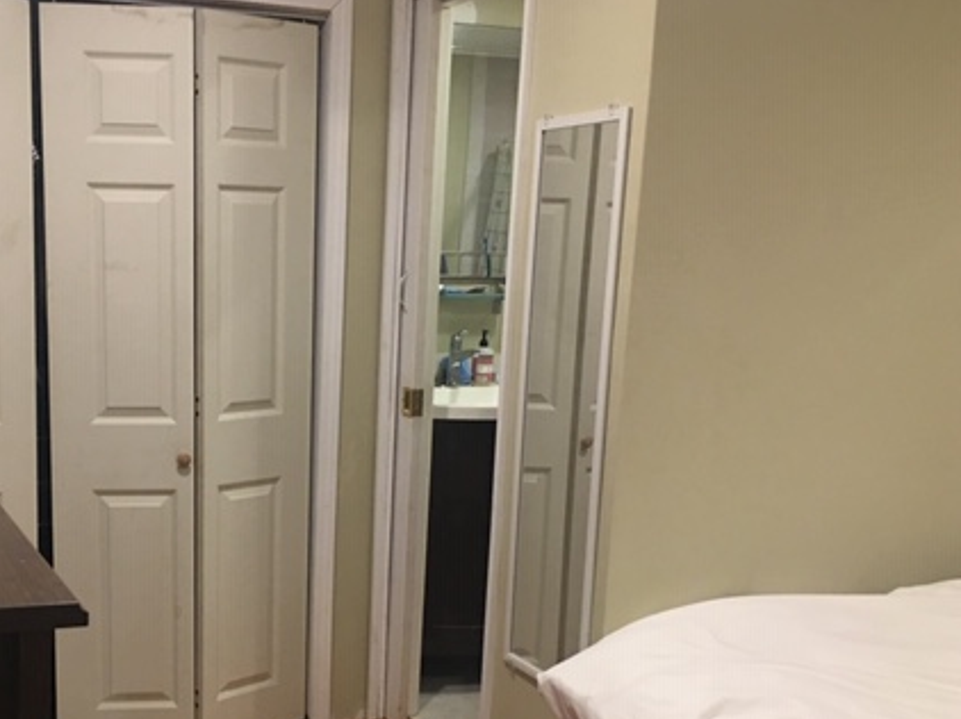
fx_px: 1221
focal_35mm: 44
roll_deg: -1.7
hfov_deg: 42.1
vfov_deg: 32.5
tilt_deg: -11.4
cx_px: 287
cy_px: 496
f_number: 2.2
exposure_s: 1/10
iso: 80
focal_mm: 4.15
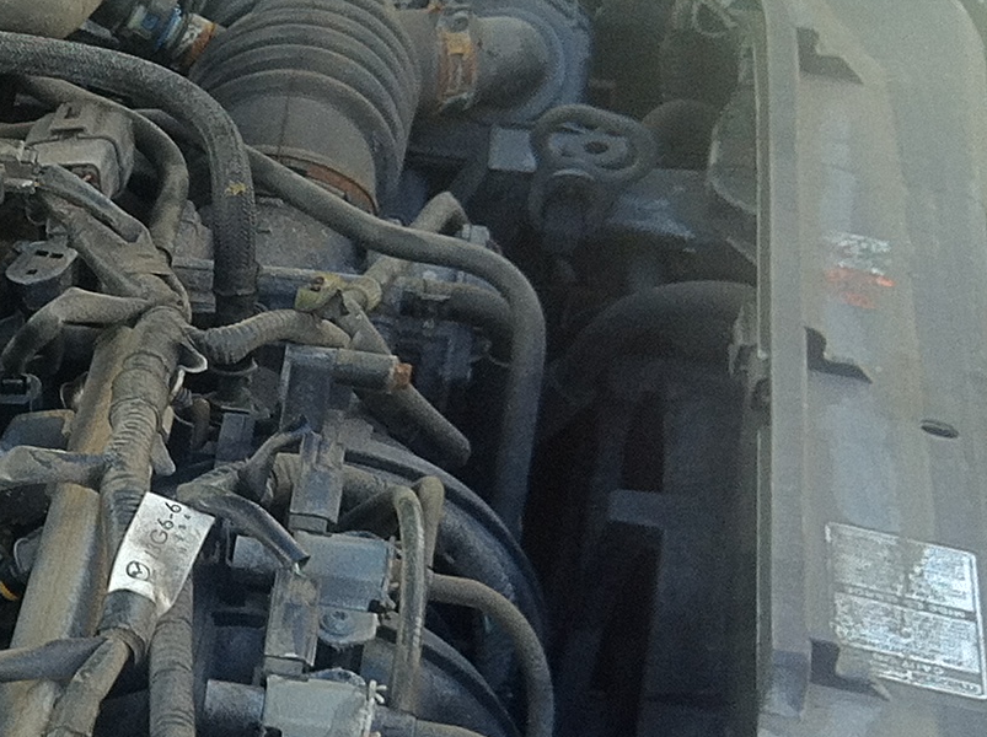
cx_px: -497
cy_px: 613
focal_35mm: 113
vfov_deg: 13.0
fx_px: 3218
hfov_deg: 16.0
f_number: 2.8
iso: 80
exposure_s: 1/60
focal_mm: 3.85
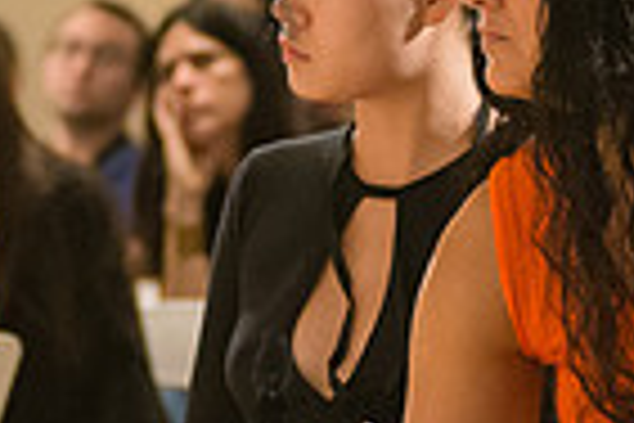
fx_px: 5811
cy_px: 398
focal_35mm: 330
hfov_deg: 6.2
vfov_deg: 4.2
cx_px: 270
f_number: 2.8
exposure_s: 1/200
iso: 4000
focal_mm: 80
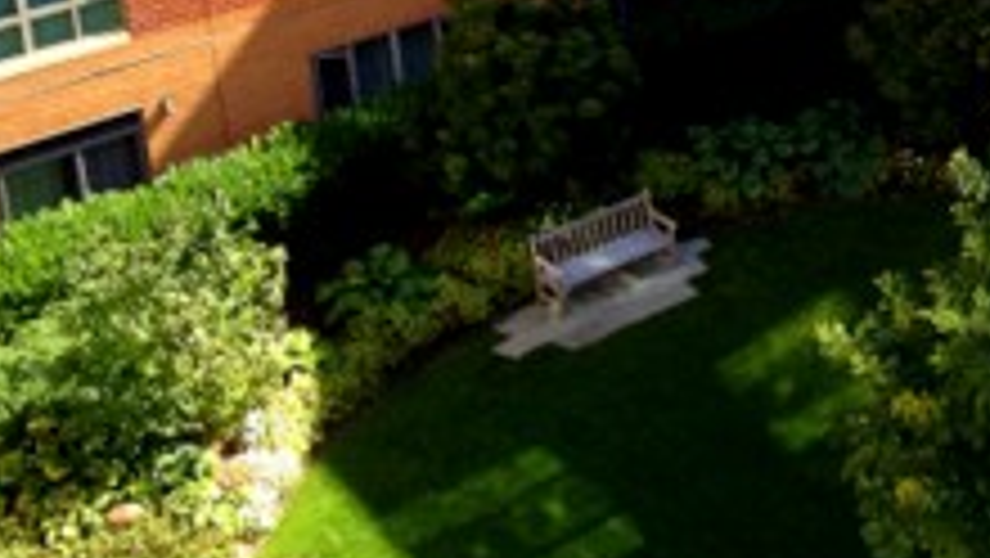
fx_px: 2915
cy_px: -382
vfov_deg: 10.4
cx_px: 1364
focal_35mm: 111
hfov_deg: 17.8
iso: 64
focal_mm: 4.28
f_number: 2.4
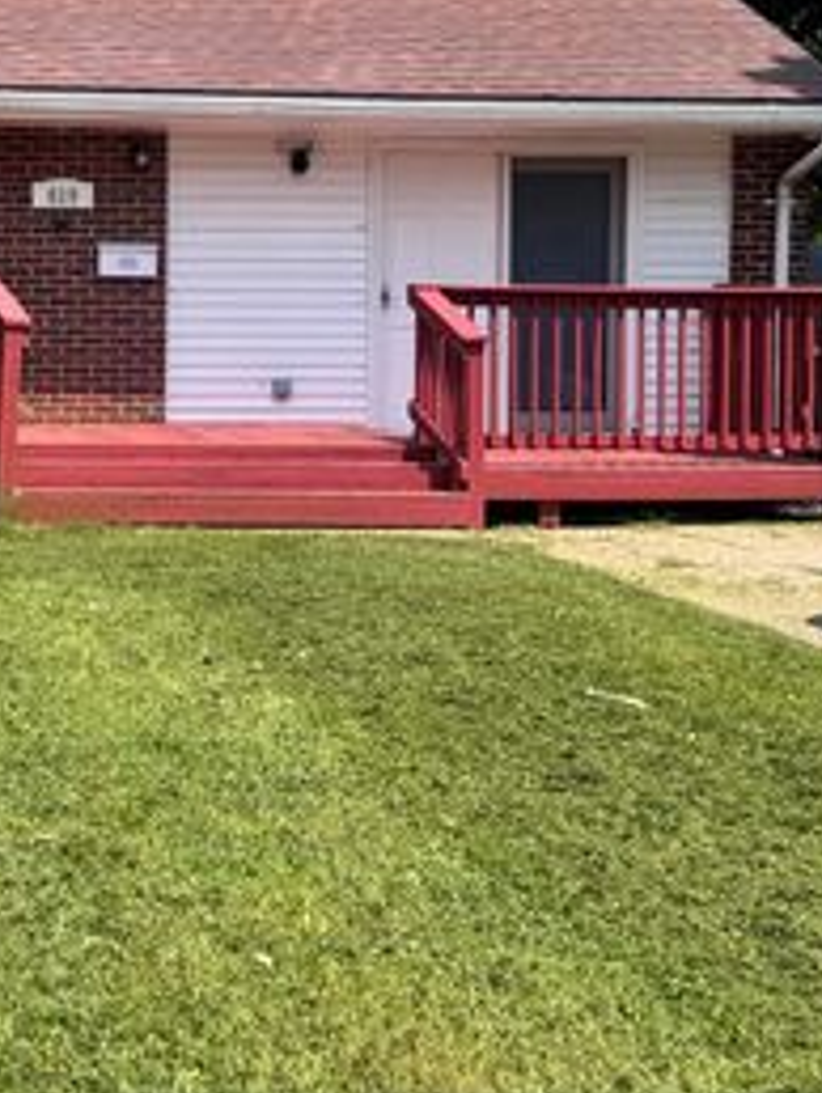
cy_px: 383
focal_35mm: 62
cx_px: -25
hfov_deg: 22.6
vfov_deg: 31.0
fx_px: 1960
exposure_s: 1/2833
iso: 80
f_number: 1.78
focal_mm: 6.76
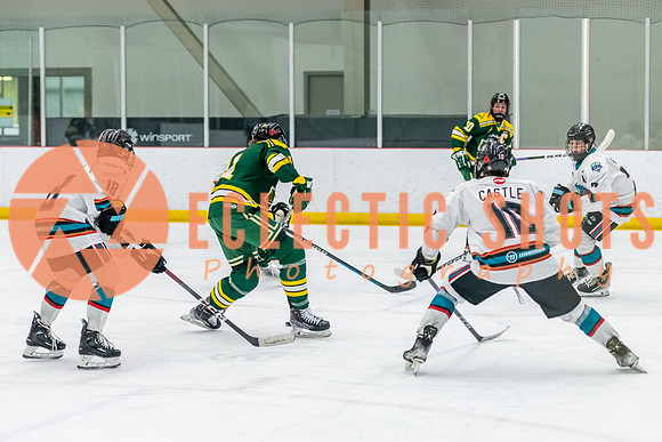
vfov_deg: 12.7
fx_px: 1980
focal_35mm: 108
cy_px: 268
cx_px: 310
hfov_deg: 19.0
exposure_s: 1/800
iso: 4000
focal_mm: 86
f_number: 2.8
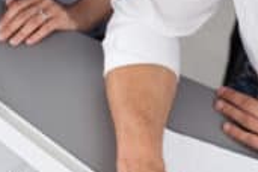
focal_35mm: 225
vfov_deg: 6.1
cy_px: 135
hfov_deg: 9.1
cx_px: -30
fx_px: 1612
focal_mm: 50
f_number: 2
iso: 100
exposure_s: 1/200
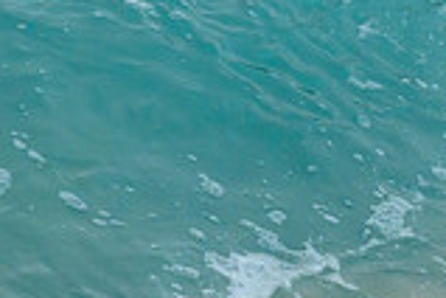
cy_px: -93
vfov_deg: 0.3
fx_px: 49601
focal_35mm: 4004
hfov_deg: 0.5
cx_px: 853
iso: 1400
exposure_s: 1/3200
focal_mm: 800
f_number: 6.3
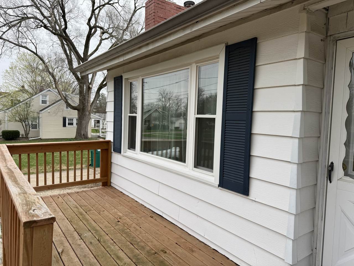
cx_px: 177
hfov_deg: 71.6
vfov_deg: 56.8
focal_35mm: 24
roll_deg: -1.2
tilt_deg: -4.0
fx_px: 245
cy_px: 133
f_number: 1.78
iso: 80
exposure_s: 1/348
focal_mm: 6.76
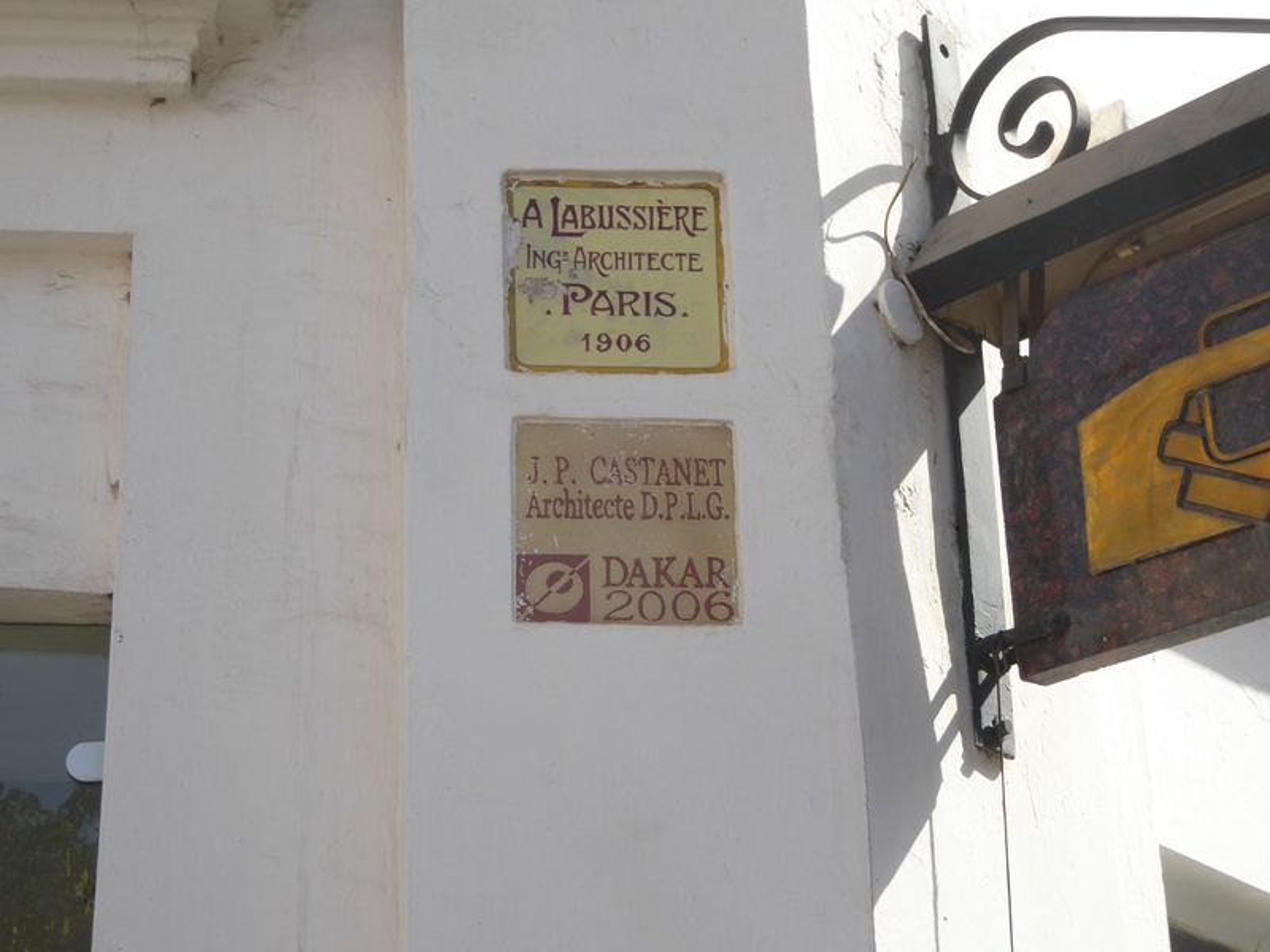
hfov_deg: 21.5
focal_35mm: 91
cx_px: 635
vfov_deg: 16.2
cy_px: 476
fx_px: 3339
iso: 80
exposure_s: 1/250
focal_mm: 15
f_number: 4.8
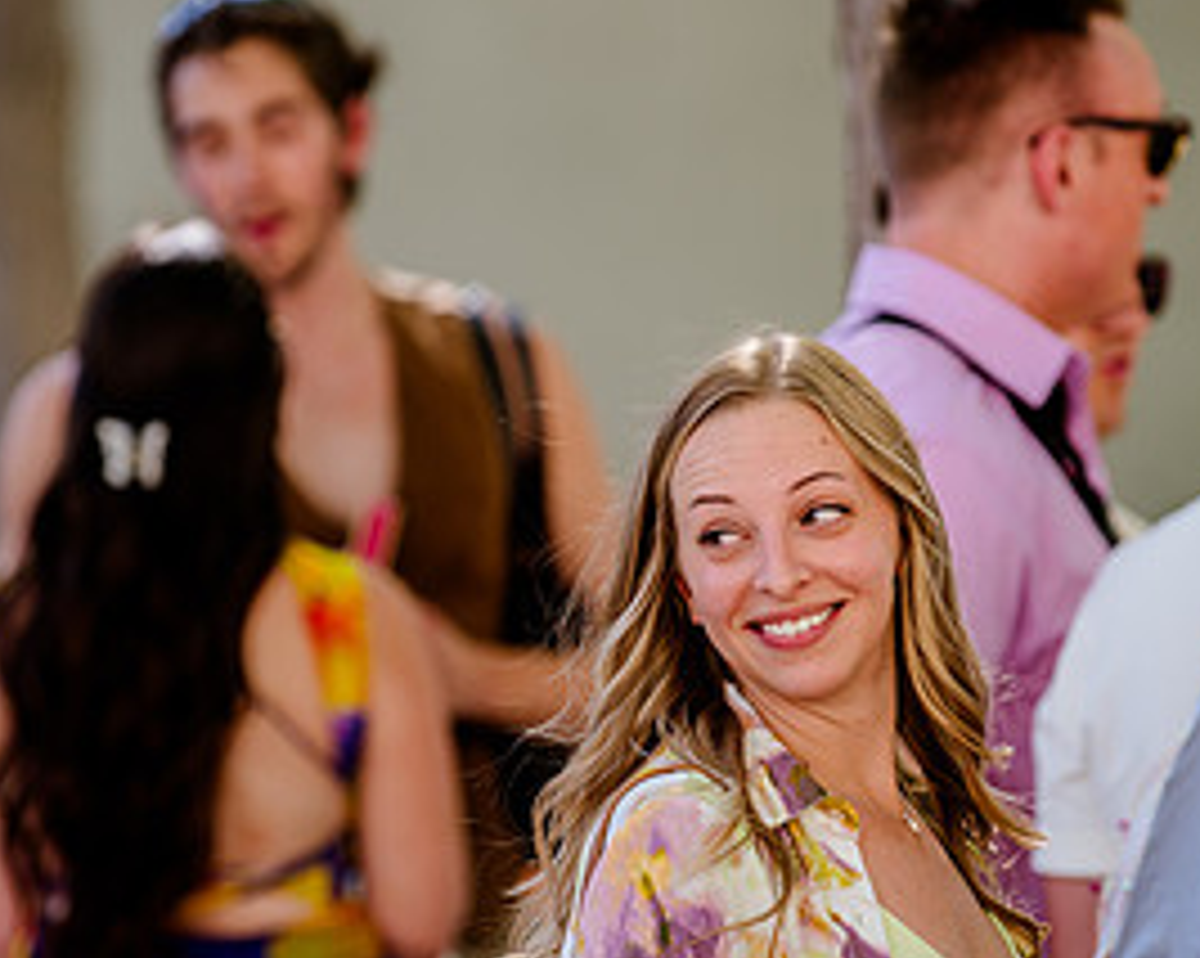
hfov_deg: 5.6
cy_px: 501
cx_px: 521
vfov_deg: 4.5
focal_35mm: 347
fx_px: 12310
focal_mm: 170
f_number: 2.8
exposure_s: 1/250
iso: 200
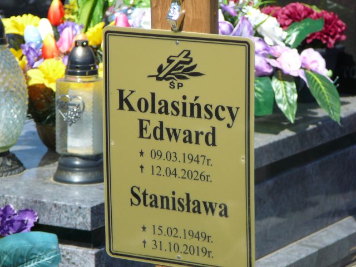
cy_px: 134
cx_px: 178
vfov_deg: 8.8
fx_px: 1728
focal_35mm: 168
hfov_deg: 11.8
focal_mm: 25
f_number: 4
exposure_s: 1/640
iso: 80
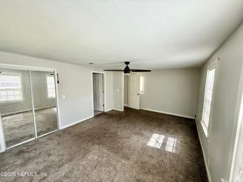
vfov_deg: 85.6
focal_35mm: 14
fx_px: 98
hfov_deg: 102.1
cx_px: 122
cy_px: 91
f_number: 2.2
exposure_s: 1/99
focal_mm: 2.22
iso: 200
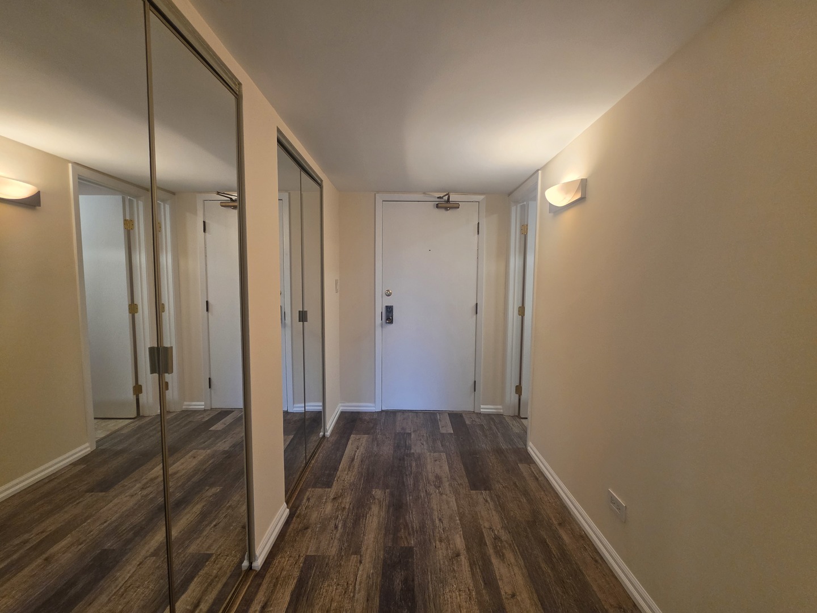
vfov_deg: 89.9
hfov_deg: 106.2
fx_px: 307
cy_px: 306
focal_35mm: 13
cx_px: 408
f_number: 1.9
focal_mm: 2.2
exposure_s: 1/120
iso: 80
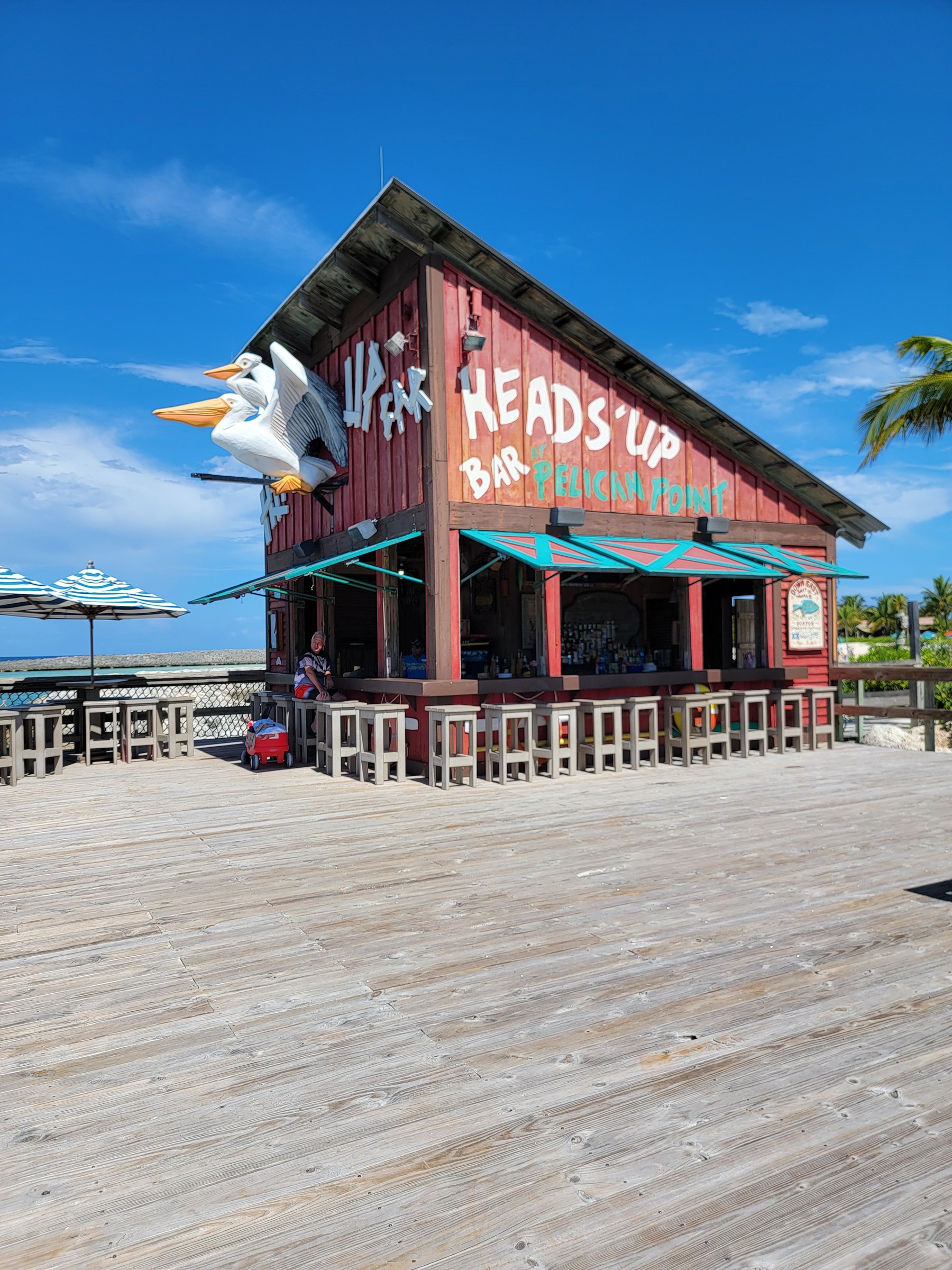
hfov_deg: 56.8
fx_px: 880
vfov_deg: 71.6
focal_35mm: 24
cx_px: 476
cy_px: 635
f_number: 1.8
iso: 16
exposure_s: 1/1167
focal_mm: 6.7
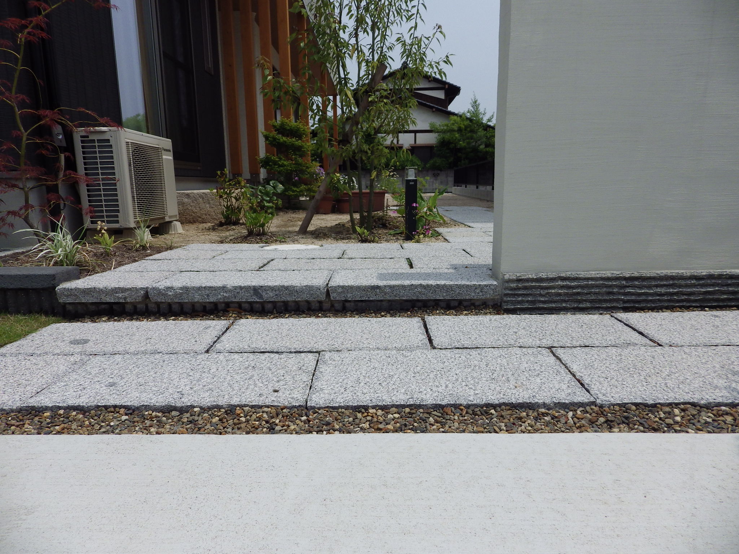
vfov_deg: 61.1
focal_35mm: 22
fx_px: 470
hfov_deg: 76.4
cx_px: 370
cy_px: 277
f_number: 9.7
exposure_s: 1/250
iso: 100
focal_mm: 4
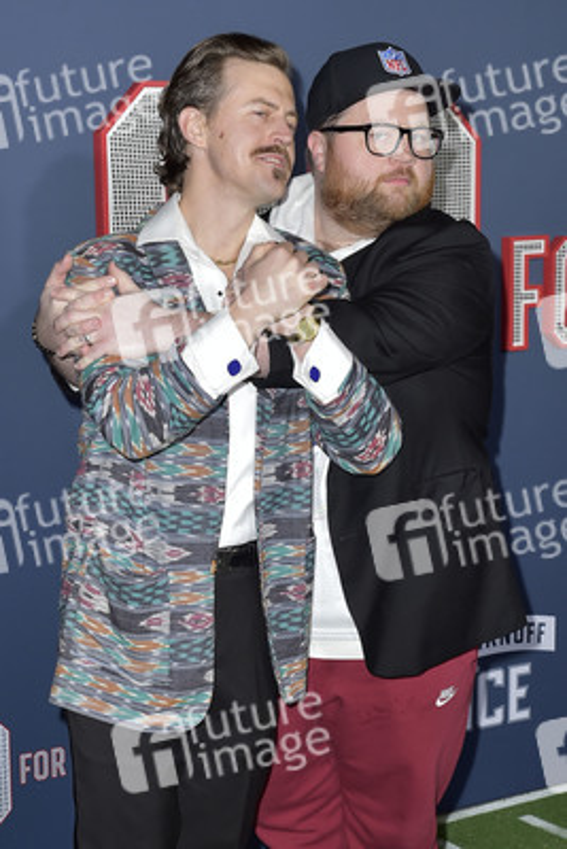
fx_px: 1133
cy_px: 424
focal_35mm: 48
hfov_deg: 28.1
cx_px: 284
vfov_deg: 41.1
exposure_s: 1/250
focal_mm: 48
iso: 500
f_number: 6.3
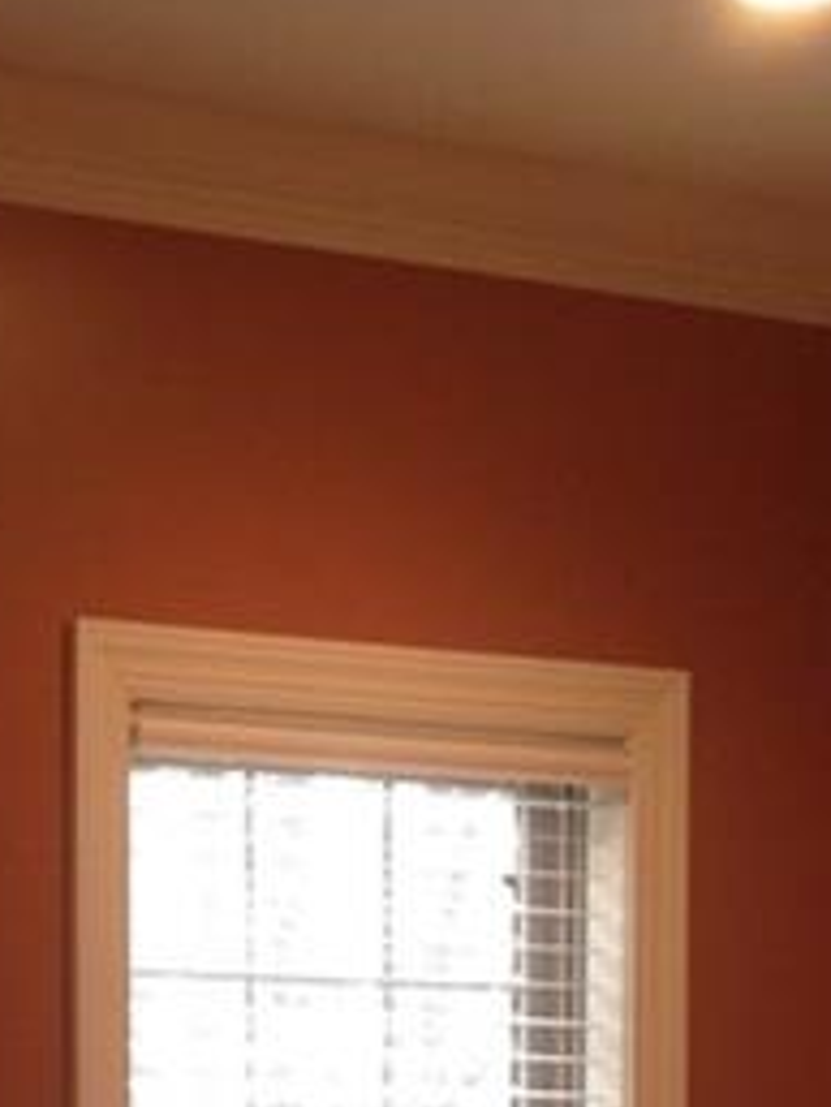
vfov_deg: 13.6
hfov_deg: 10.4
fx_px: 4445
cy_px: 1486
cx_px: -271
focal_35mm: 139
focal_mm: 4.28
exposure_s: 1/20
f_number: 2.4
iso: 64
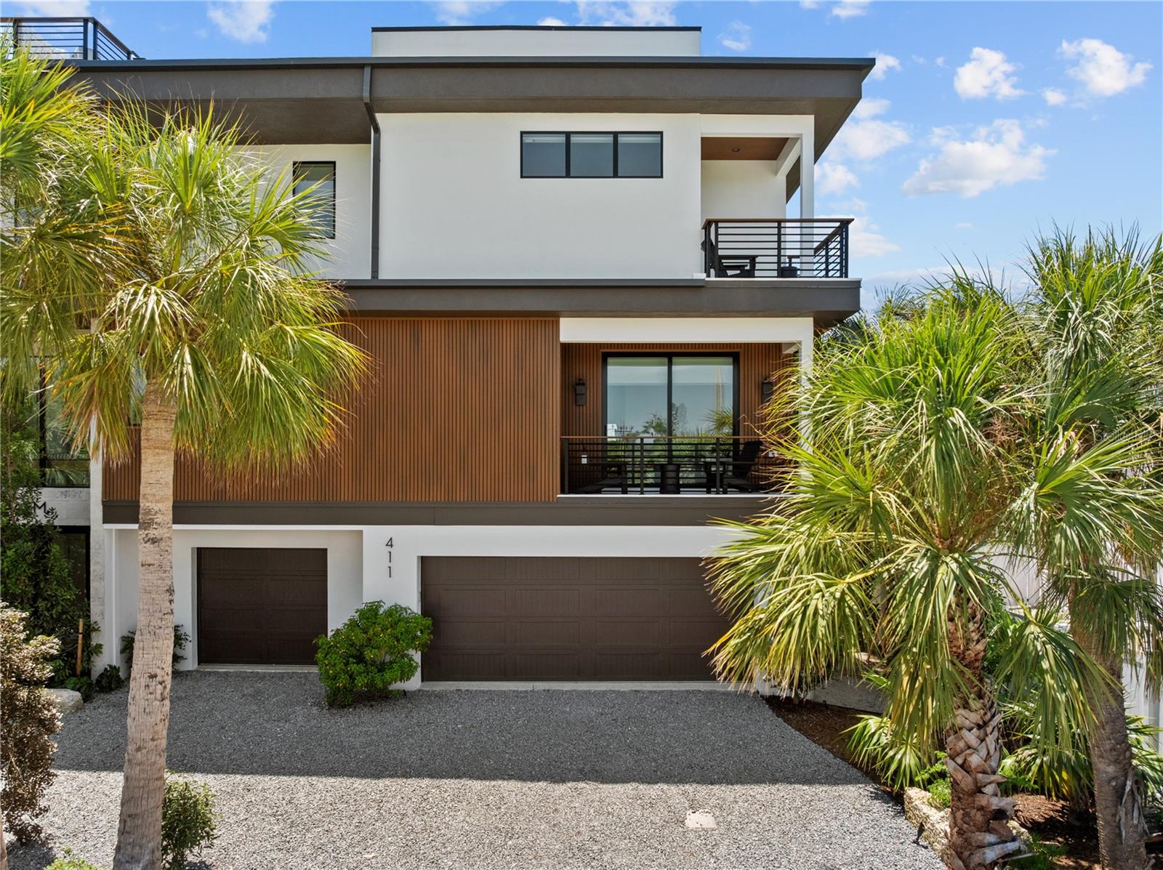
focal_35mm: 24
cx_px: 582
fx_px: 806
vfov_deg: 56.7
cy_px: 435
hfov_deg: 71.6
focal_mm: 12.29
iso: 160
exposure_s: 1/200
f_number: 3.5
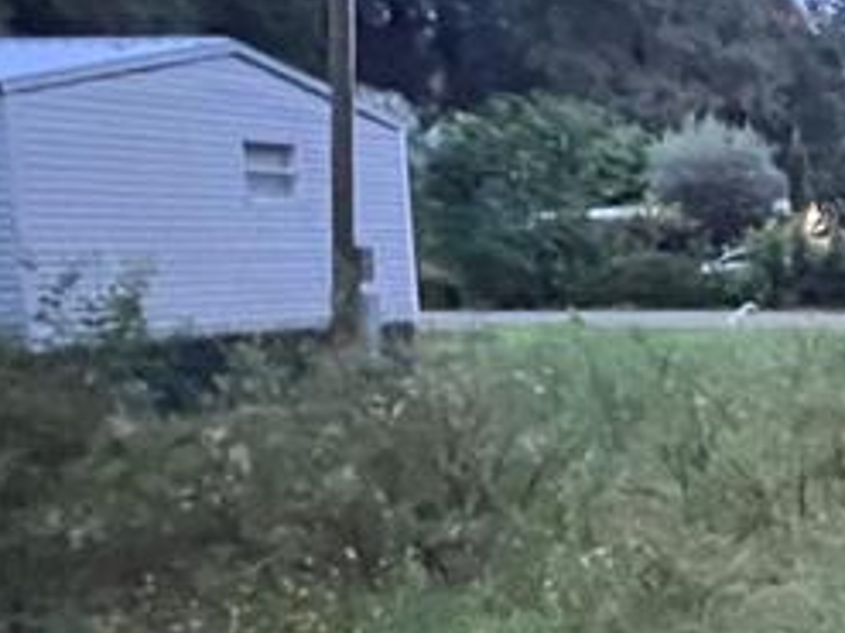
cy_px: 366
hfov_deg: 22.0
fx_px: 1318
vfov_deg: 27.0
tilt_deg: -5.8
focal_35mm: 54
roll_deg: +0.0
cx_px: 1516
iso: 1250
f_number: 1.8
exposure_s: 1/35
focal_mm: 1.57
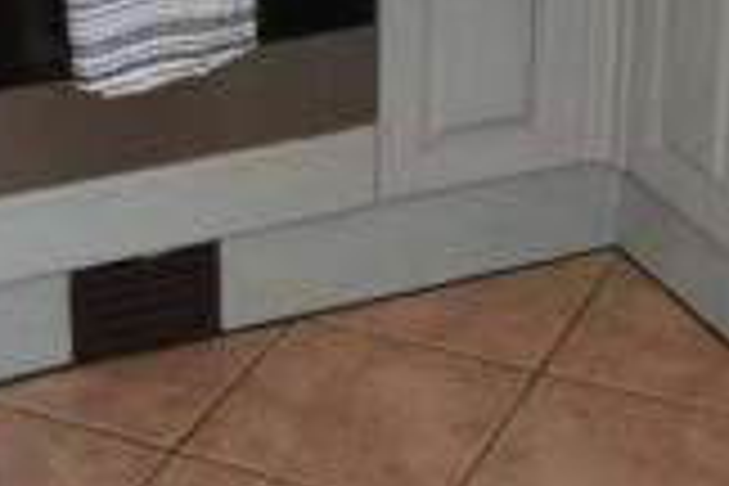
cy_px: -466
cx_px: 410
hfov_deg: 18.7
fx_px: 2207
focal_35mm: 109
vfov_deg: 11.4
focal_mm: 18
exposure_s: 1/60
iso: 400
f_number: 5.6
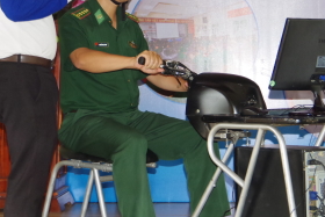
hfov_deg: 13.1
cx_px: 120
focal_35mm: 156
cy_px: 51
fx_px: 1409
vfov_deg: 8.8
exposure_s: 1/125
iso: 800
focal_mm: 53
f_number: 4.5
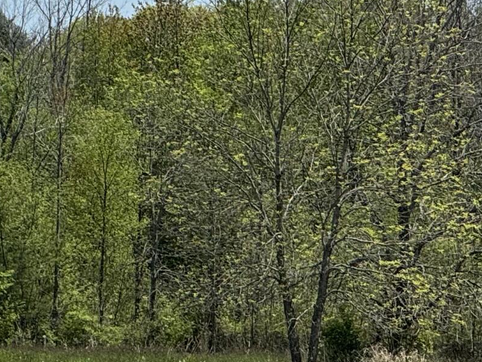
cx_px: -15
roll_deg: -0.8
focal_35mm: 454
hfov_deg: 4.4
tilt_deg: -0.4
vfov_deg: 3.3
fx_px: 6323
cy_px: 147
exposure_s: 1/2146
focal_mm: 15.66
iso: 50
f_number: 2.8
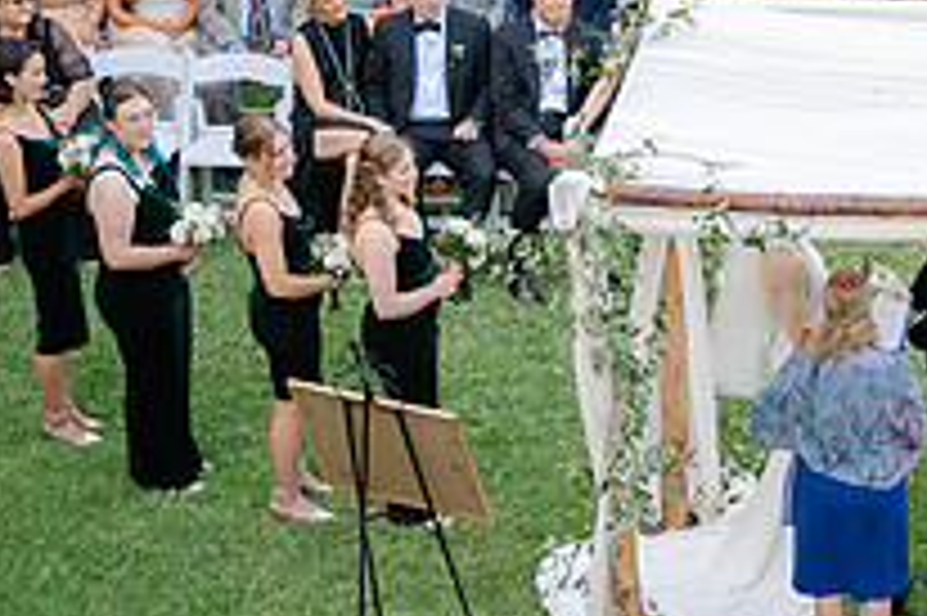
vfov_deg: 9.7
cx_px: 846
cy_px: 47
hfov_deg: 14.4
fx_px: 3628
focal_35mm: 141
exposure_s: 1/400
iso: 100
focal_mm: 50
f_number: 1.8
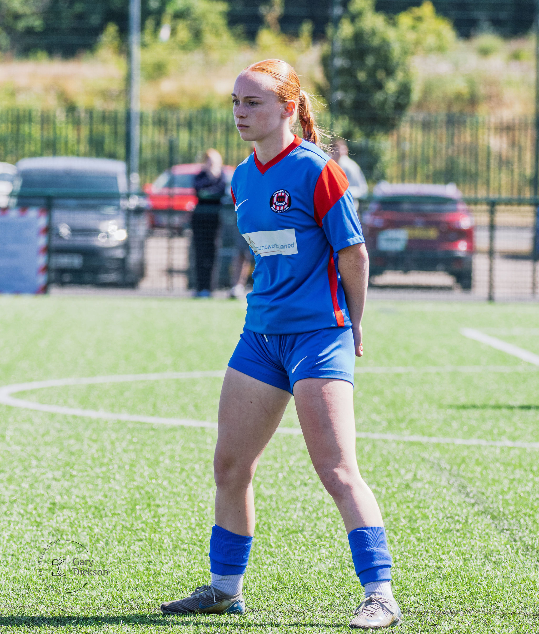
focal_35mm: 318
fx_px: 6116
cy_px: 175
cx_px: 314
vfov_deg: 5.9
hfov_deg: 5.0
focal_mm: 160
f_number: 4.8
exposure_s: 1/1000
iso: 560
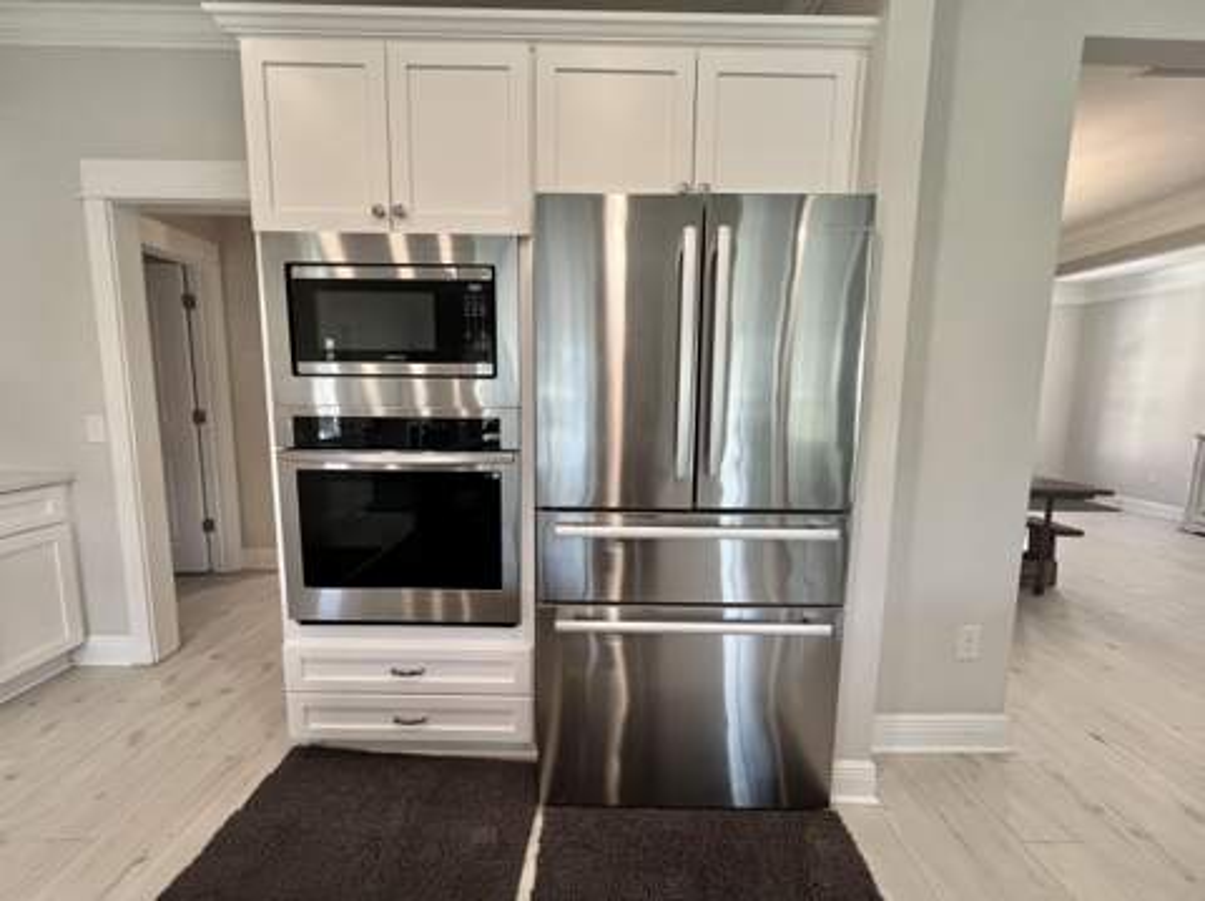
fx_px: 452
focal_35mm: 13
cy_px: 450
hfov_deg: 106.2
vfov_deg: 89.8
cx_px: 602
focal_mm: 1.57
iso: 200
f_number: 1.8
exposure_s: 1/120
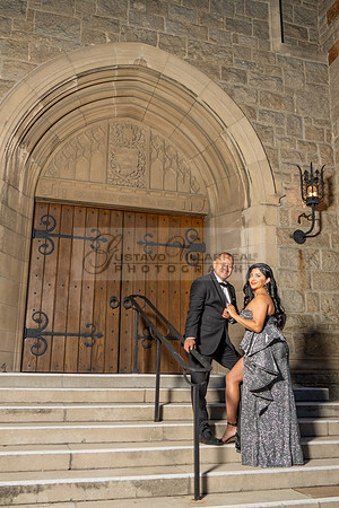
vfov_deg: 53.1
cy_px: 254
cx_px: 181
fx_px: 508
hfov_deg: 36.9
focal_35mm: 36
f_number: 4
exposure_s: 1/200
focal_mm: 24
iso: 400
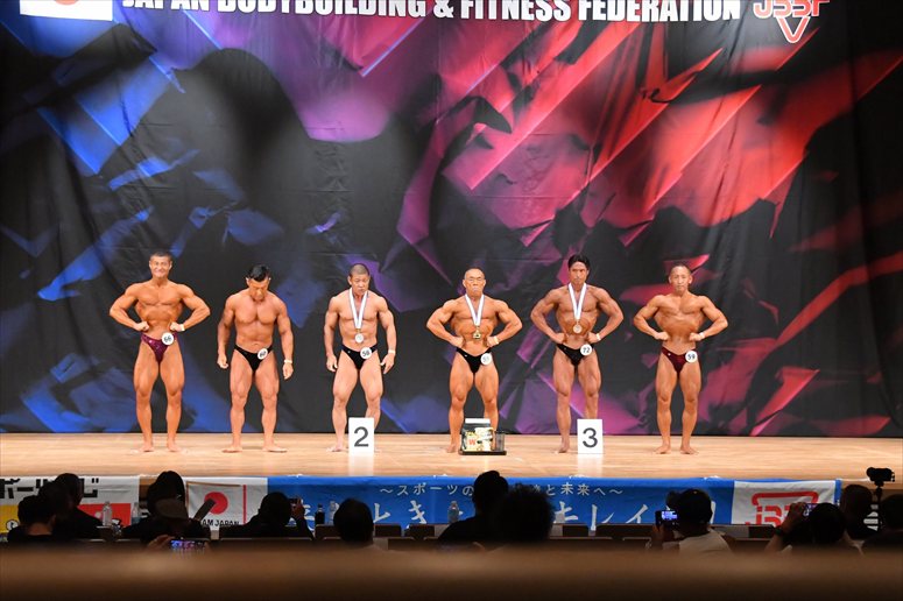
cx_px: 452
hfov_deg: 19.5
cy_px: 300
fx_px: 2632
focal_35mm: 105
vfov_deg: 13.0
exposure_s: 1/400
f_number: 5.6
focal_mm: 70
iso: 7200
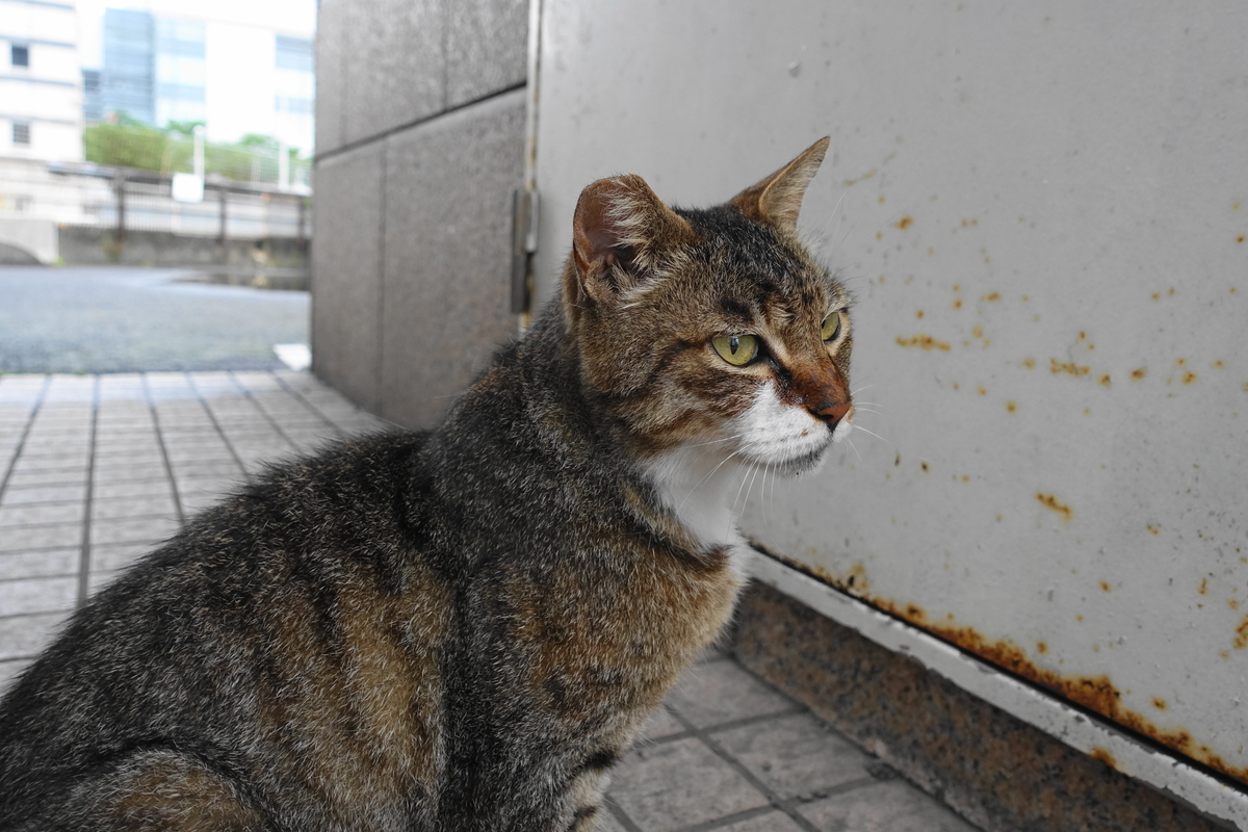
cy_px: 416
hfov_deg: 73.7
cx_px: 624
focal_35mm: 24
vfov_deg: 53.1
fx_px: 832
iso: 320
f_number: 2.8
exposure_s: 1/200
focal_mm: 8.8
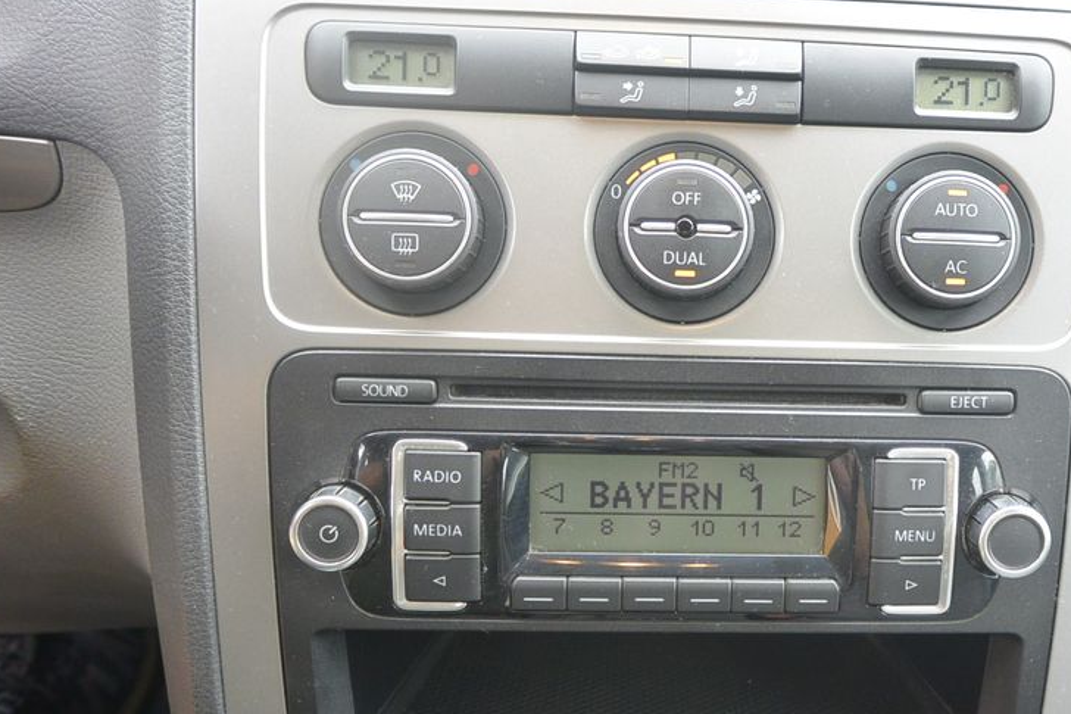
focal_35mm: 38
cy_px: 416
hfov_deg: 49.6
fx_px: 1130
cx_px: 736
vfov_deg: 35.0
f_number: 3.5
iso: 400
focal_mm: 10
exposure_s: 1/60
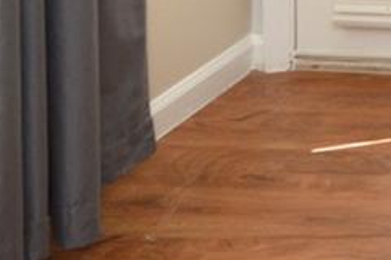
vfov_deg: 9.6
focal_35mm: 119
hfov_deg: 12.1
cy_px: -440
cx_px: 1049
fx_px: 1292
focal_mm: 12
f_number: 4.5
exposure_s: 1/80
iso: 400
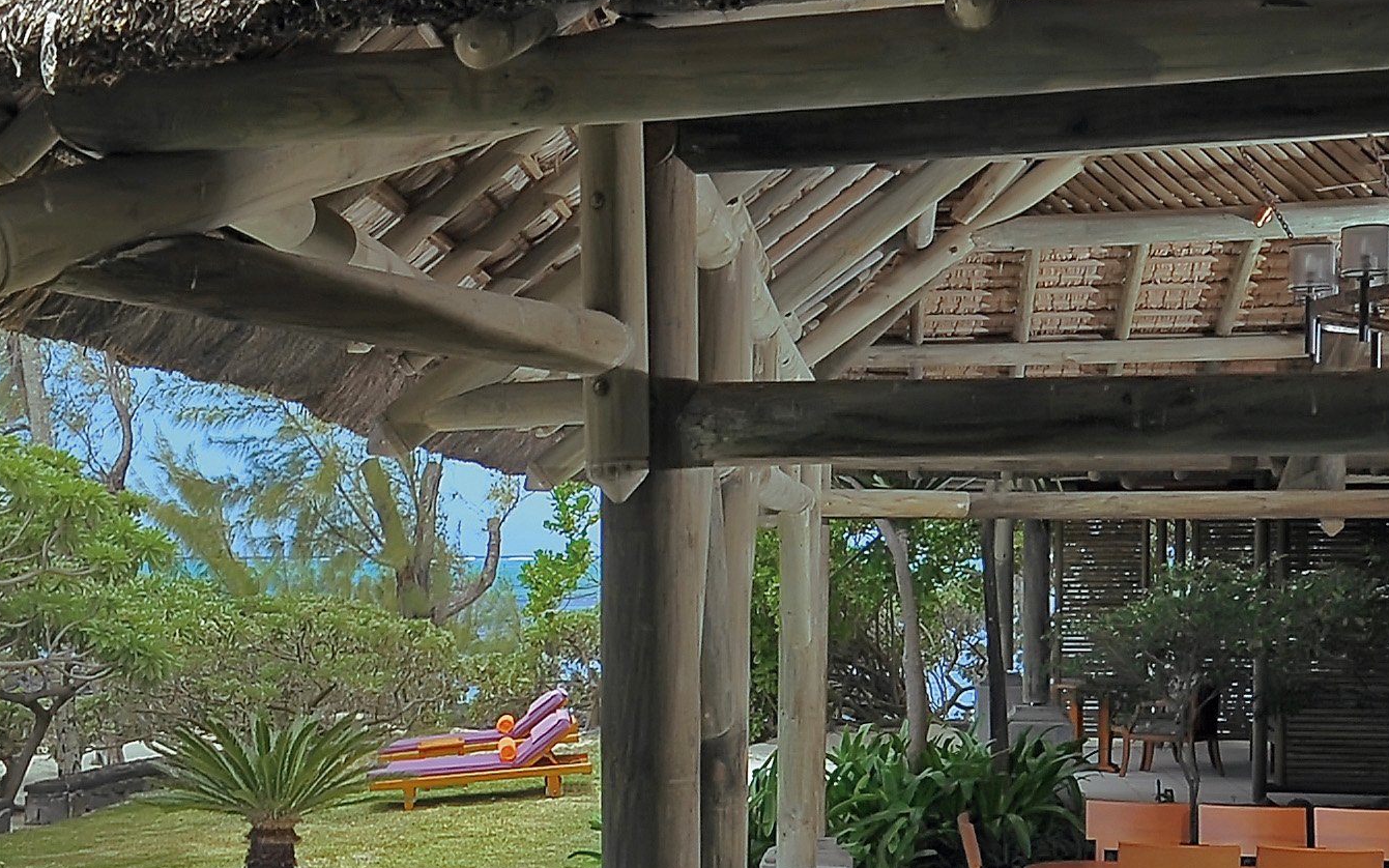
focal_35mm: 55
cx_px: -3
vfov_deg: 23.4
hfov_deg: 33.7
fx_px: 2082
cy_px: 618
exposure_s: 1/100
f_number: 13
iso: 200
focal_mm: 17
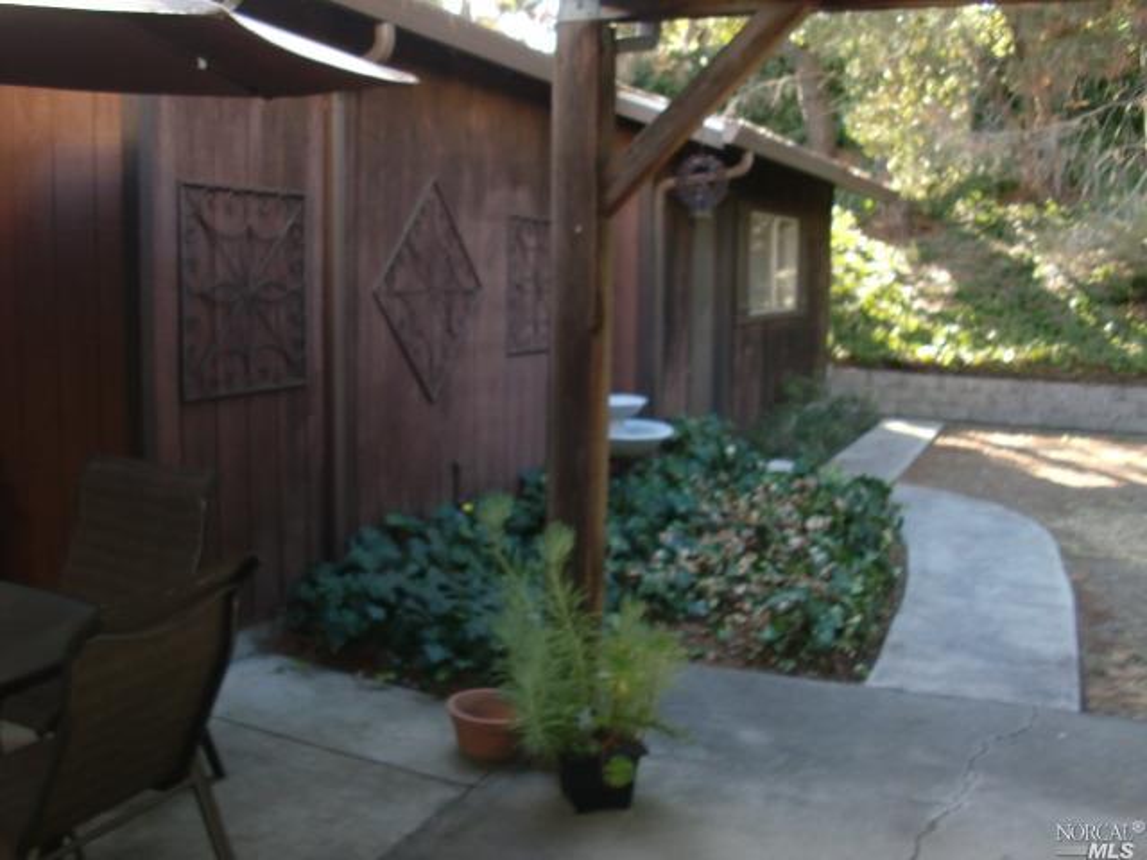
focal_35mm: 36
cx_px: 574
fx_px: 1193
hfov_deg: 51.4
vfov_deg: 39.7
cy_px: 430
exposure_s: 1/60
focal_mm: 6.3
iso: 100
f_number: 2.8
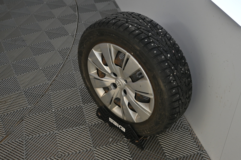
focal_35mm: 44
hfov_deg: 45.0
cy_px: 80
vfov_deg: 30.8
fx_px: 291
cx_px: 120
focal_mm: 29
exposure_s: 1/50
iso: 450
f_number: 4.8
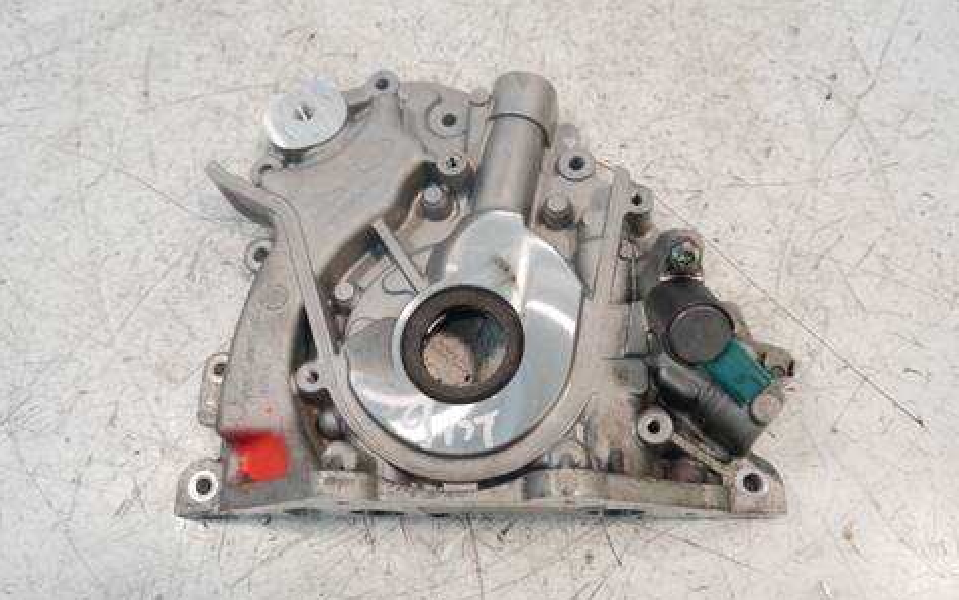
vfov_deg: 41.8
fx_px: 784
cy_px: 327
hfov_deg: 62.9
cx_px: 478
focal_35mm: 30
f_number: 3.5
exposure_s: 1/60
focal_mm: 14
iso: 400
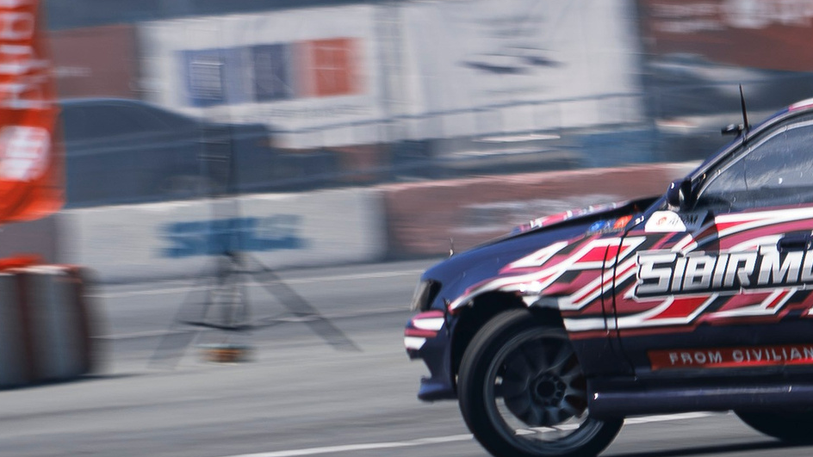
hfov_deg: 2.2
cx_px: 1161
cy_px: 228
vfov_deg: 1.2
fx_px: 21105
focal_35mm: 979
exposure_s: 1/125
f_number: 8
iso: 100
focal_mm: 200
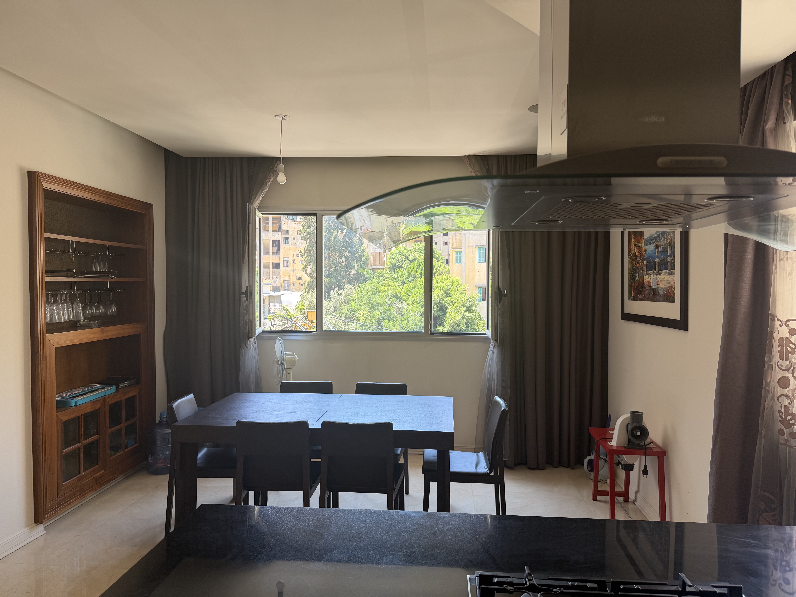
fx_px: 552
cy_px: 298
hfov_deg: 71.6
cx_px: 398
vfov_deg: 56.8
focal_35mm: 24
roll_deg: -0.1
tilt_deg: -0.7
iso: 64
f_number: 1.78
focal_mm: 6.76
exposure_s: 1/160
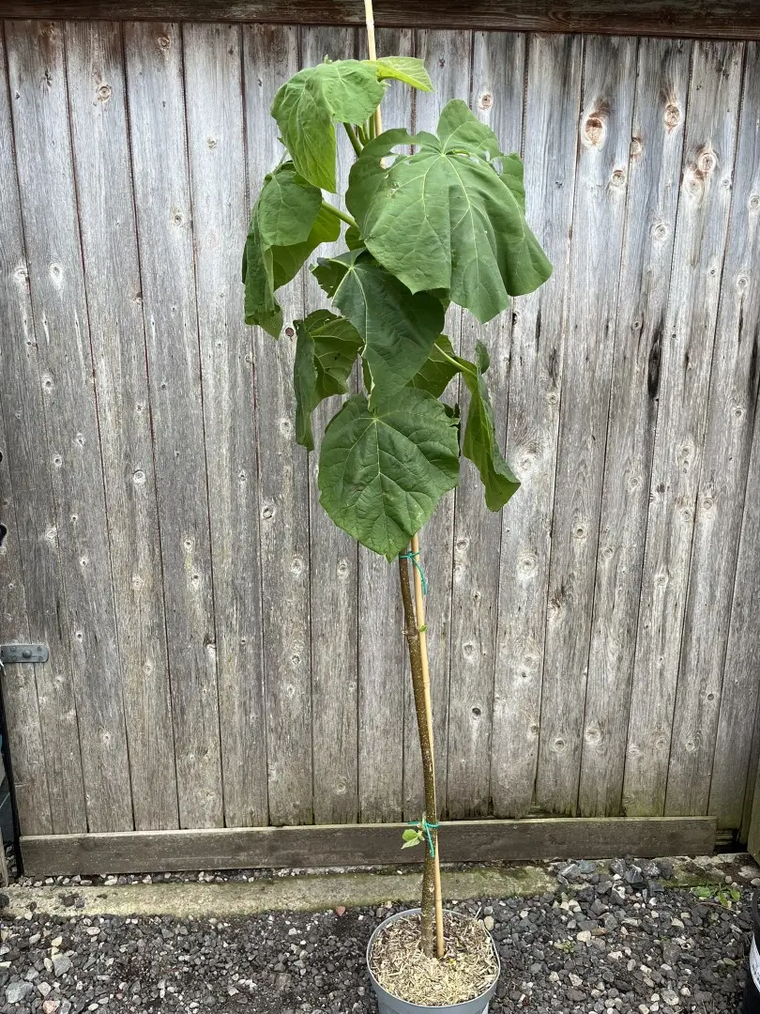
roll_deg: +1.7
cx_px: 380
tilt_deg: -13.8
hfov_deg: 53.1
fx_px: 761
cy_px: 507
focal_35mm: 26
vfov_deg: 67.3
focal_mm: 5.1
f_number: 1.6
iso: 50
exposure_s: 1/898
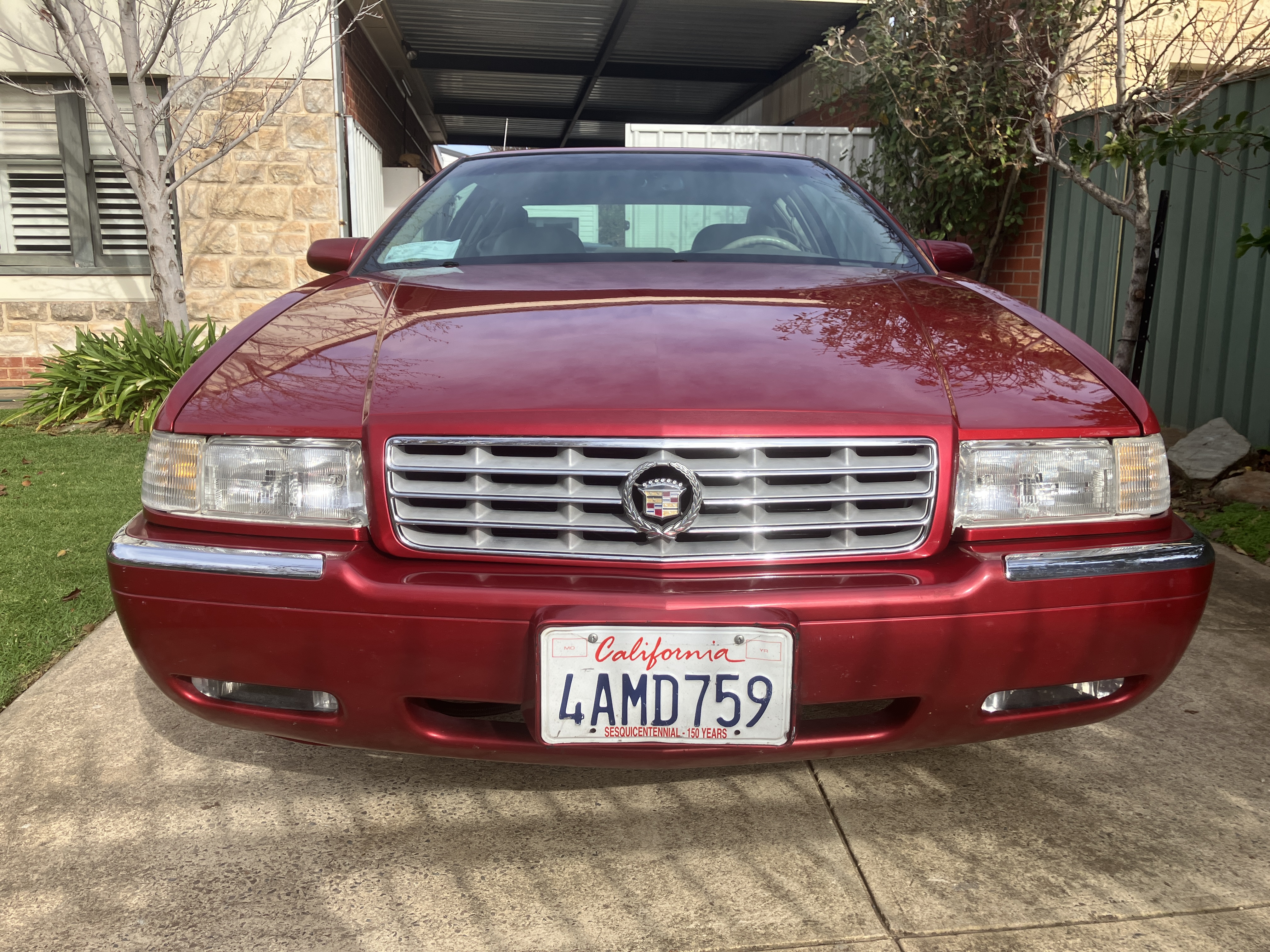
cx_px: 635
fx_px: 1027
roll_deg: +0.0
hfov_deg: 63.4
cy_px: 476
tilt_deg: -10.4
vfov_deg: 49.7
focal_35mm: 28
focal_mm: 3.99
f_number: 1.8
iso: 32
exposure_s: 1/1130
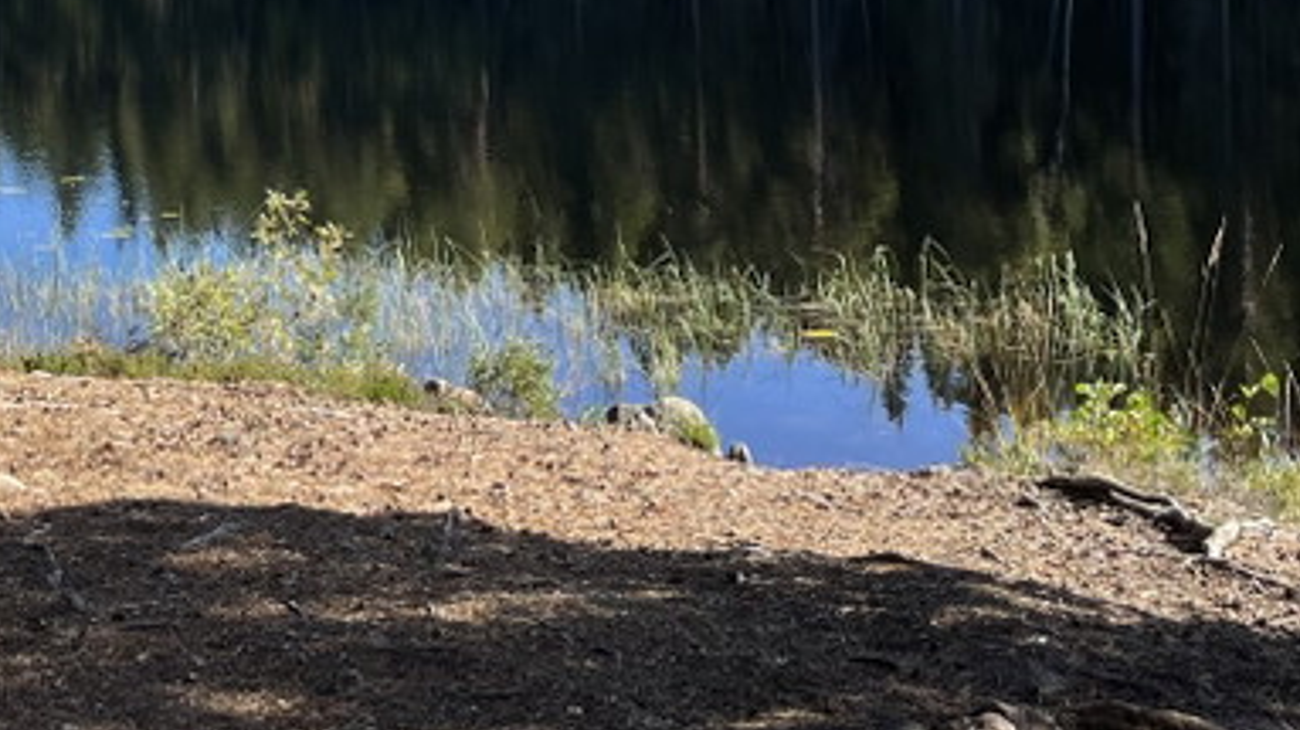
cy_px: -244
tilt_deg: +2.2
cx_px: 234
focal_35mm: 71
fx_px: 2446
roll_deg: +0.8
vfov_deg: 16.0
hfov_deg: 29.0
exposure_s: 1/2463
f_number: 1.6
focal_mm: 5.1
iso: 50
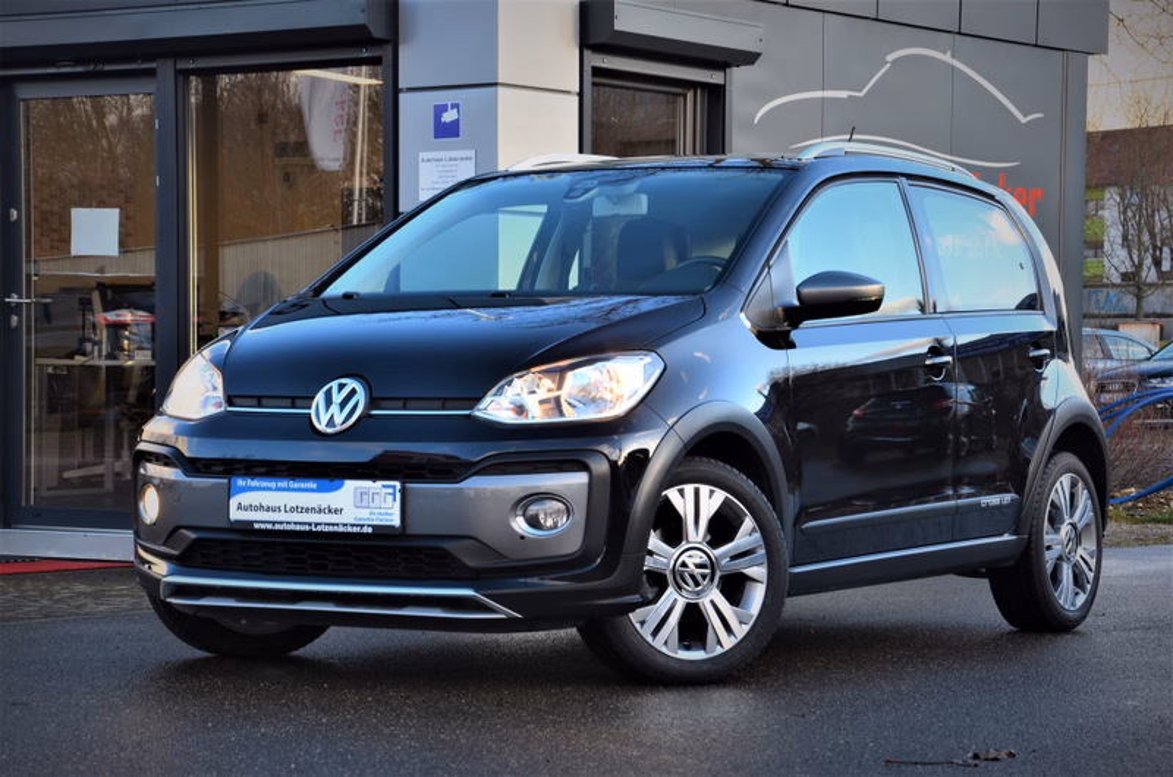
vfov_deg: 15.6
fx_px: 2829
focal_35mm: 87
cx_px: 586
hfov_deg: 23.4
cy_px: 388
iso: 320
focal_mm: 58
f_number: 10
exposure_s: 1/60
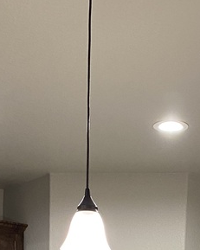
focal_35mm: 95
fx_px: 703
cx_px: 139
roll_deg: -1.3
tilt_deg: -3.3
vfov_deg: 17.1
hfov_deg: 16.1
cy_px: 428
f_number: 1.8
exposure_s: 1/60
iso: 160
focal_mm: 4.25
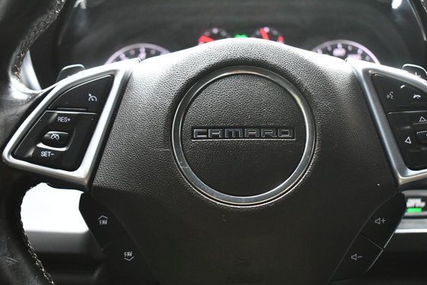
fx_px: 652
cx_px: 244
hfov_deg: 36.2
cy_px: 160
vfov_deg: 24.6
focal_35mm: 55
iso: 3600
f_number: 4.5
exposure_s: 1/60
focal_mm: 32
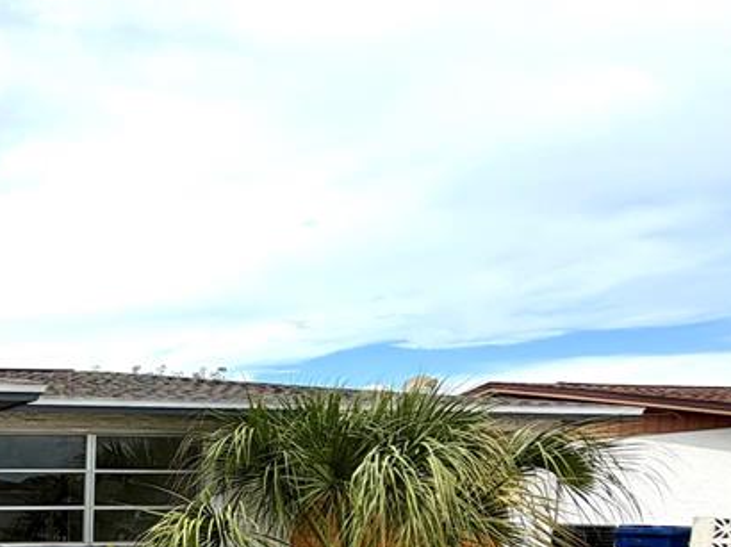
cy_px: 570
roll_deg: +0.3
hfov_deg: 38.1
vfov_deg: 35.9
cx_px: -160
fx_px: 739
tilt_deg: -5.1
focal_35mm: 35
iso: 20
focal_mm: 2.22
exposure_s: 1/1105
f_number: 2.2
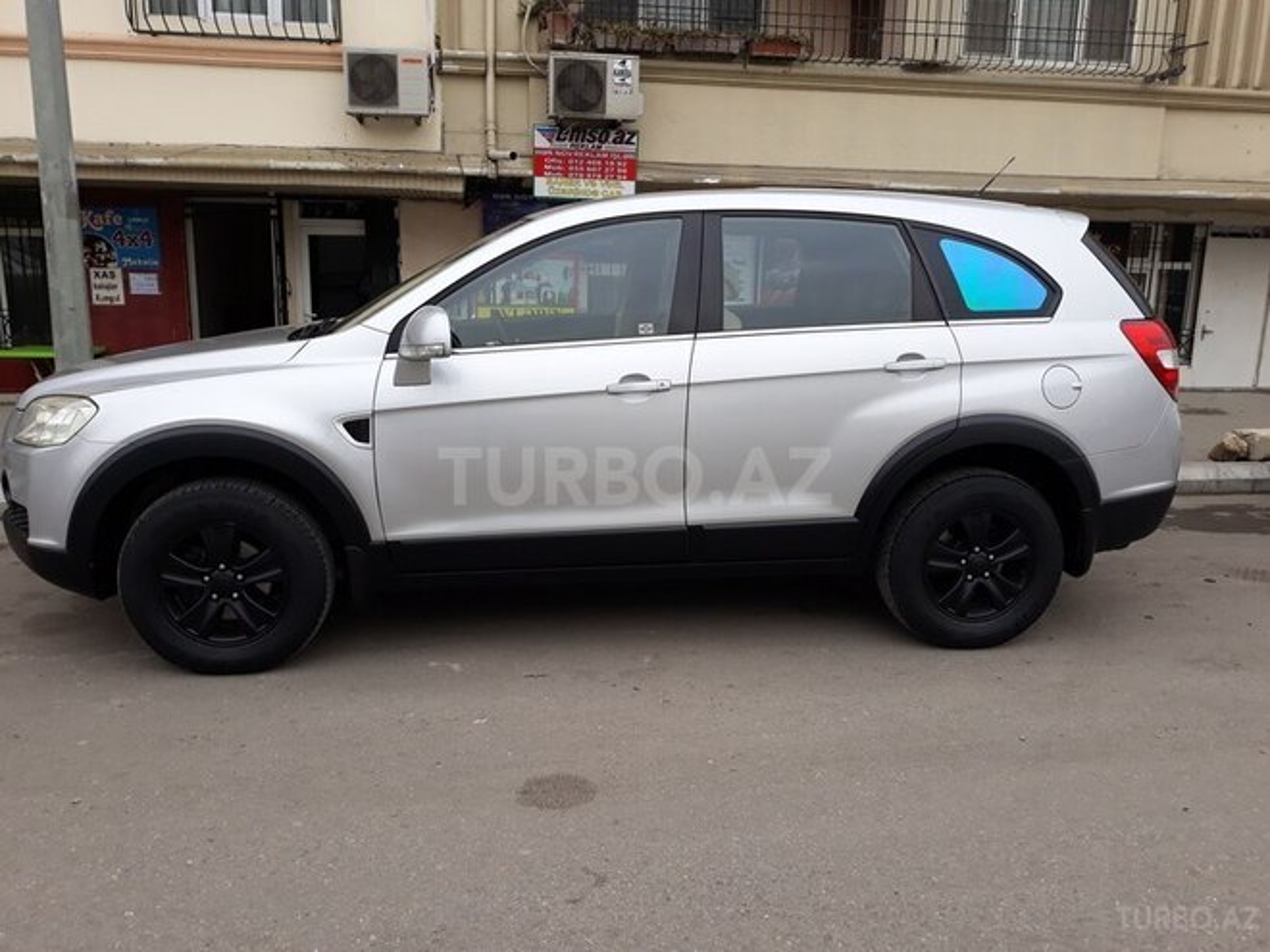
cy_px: 476
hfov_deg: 65.3
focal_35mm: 27
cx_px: 635
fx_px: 991
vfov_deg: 51.4
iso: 40
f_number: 1.7
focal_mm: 3.71
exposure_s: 1/384
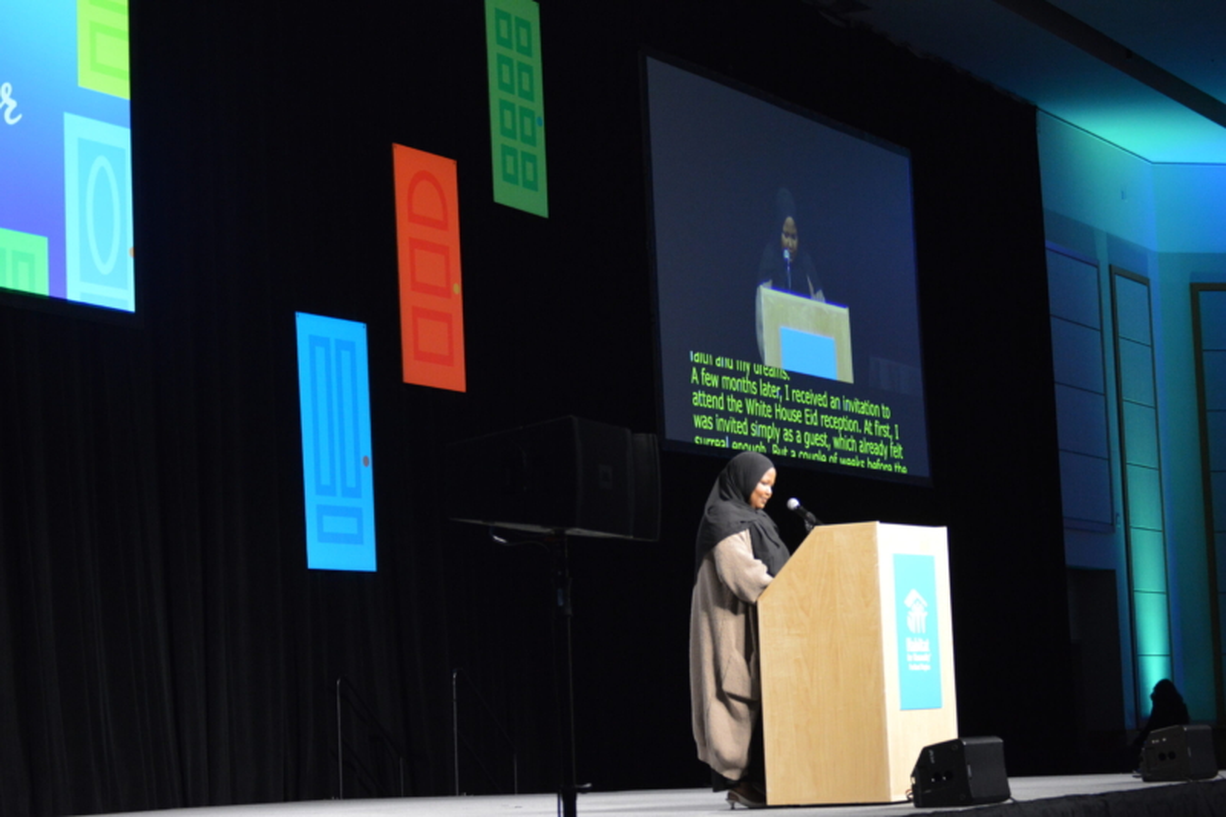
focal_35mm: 82
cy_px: 408
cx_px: 613
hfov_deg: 24.6
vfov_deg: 16.5
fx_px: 2809
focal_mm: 55
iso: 1600
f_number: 4
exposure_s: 1/60
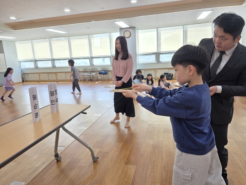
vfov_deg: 58.9
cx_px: 123
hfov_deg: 73.9
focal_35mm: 23
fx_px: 163
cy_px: 92
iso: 80
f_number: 1.7
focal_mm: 6.3
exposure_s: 1/120
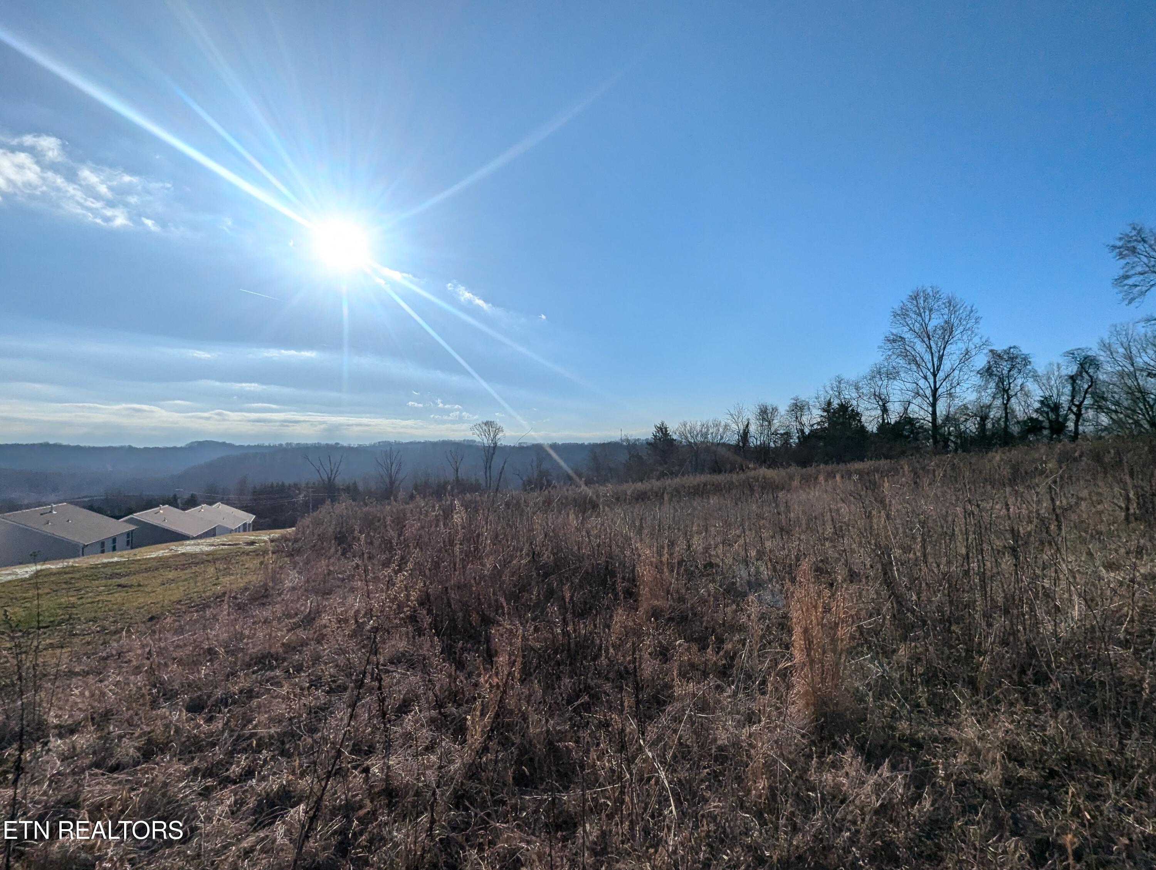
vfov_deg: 90.0
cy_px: 435
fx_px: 435
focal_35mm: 13
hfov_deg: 106.1
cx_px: 578
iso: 50
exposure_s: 1/7576
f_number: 2.2
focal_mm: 1.95
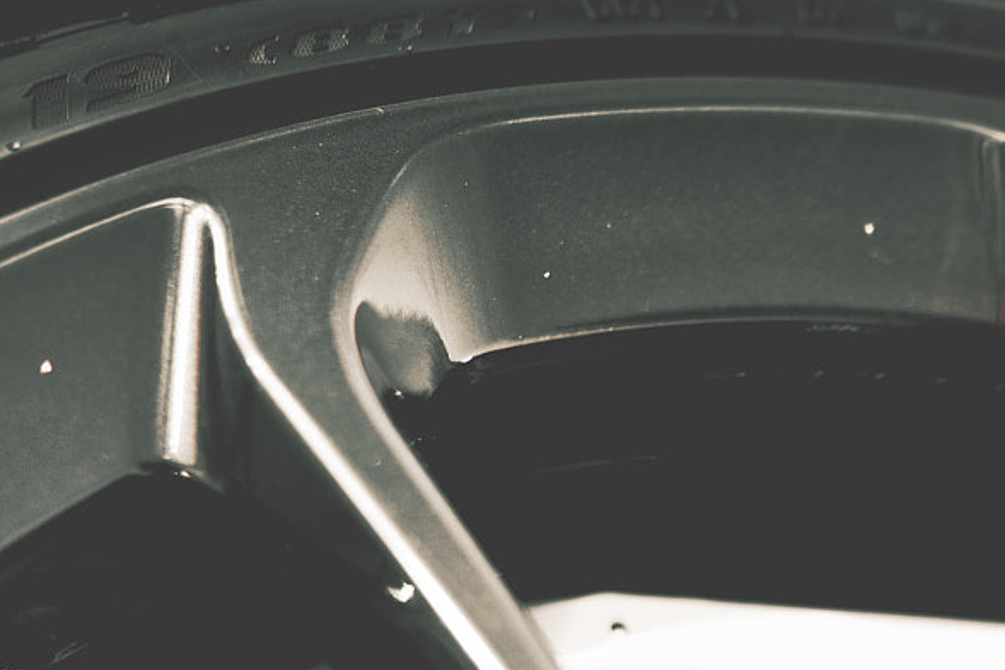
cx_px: 880
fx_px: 2653
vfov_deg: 13.9
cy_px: 835
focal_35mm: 95
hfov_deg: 21.1
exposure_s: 1/40
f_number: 1.4
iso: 100
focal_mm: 35
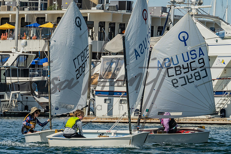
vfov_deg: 4.3
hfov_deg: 6.5
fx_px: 2030
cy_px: 90
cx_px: 108
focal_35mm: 316
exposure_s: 1/500
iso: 250
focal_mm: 200
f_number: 10
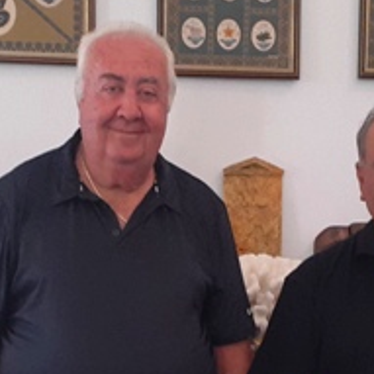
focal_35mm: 100
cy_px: 331
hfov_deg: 17.4
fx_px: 1222
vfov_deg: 17.2
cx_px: 235
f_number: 1.9
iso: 200
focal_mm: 3.6
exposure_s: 1/50
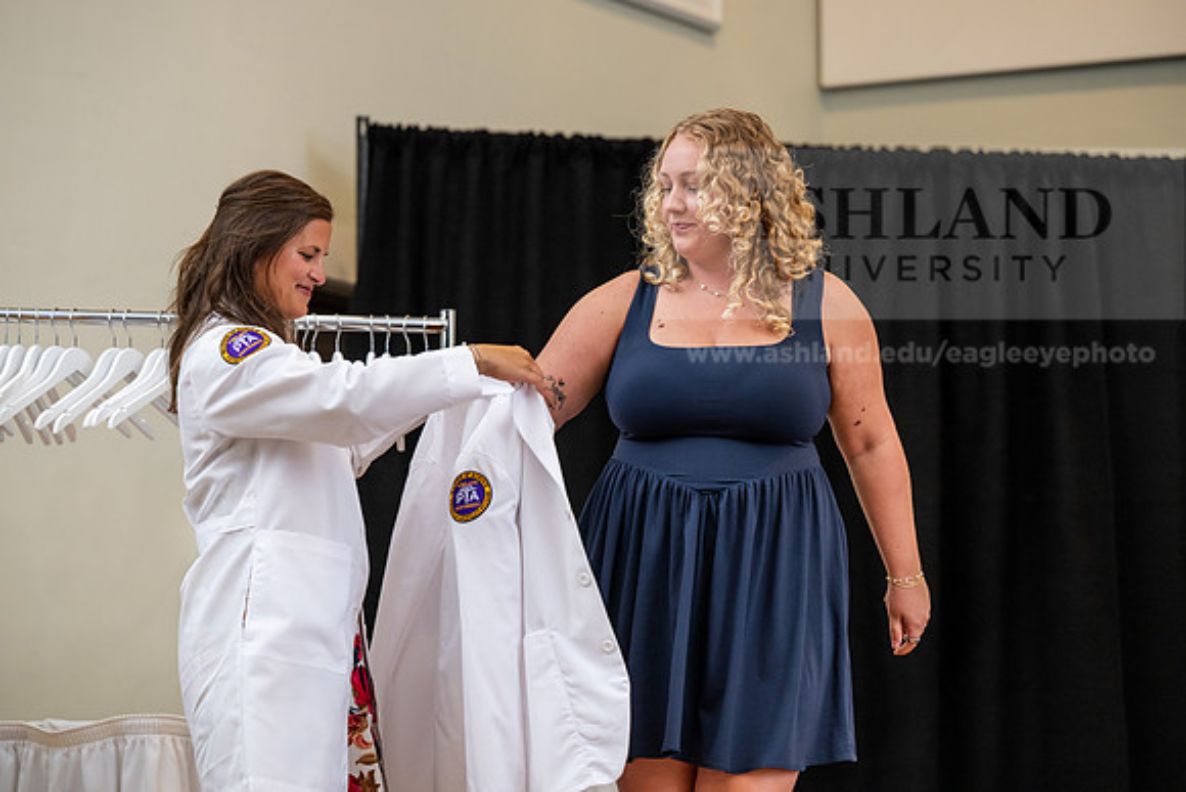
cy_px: 396
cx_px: 593
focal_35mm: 115
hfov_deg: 17.8
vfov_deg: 11.9
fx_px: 3789
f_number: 3.5
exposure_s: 1/200
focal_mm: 115
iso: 1600
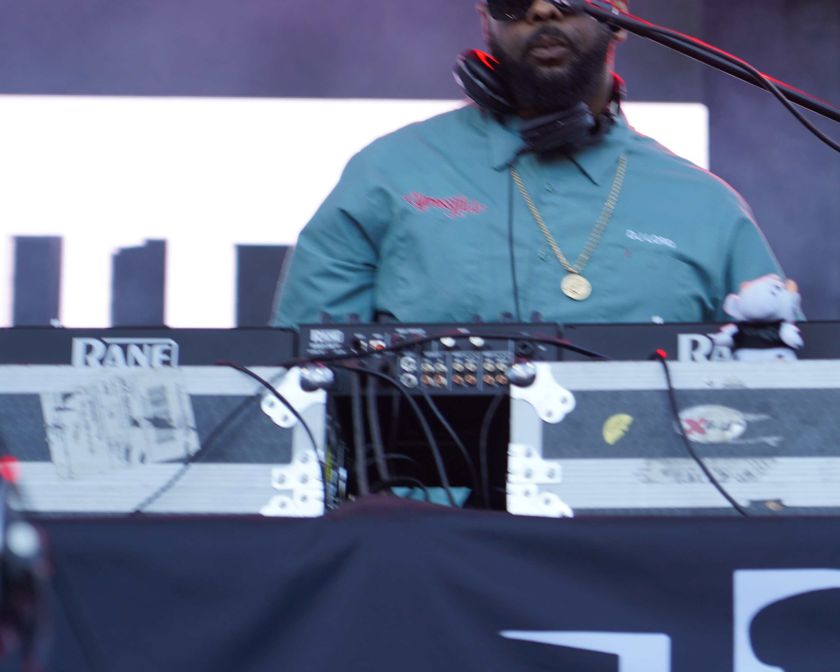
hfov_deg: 9.8
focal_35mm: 197
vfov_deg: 7.8
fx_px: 4898
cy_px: 198
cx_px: 557
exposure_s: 1/125
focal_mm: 105
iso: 160
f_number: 4
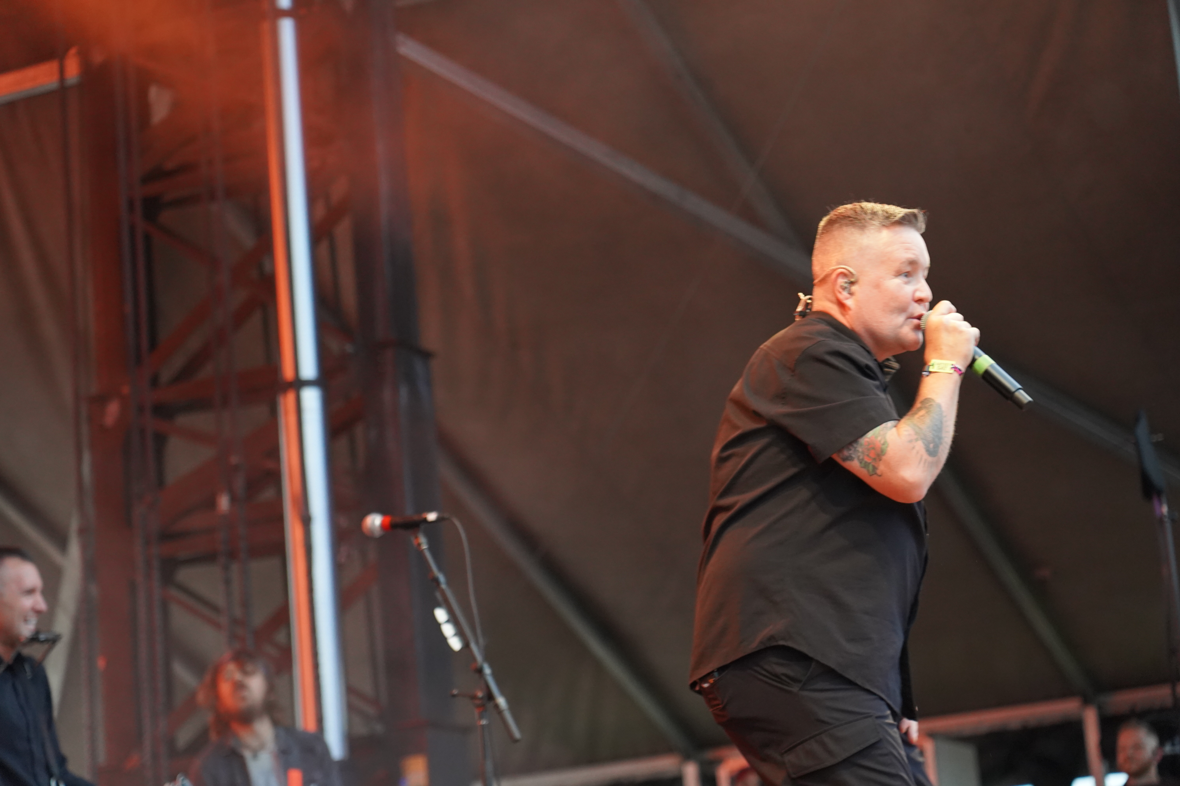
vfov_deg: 13.0
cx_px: 590
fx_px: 3441
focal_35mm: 105
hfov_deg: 19.5
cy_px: 393
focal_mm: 105
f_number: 4
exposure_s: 1/160
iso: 4000
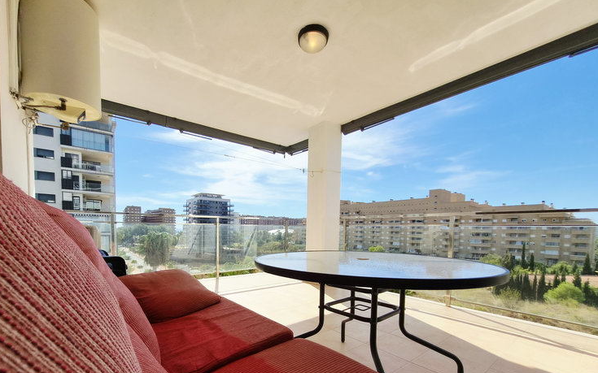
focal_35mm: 15
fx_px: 244
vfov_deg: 73.0
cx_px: 275
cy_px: 242
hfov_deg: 101.3
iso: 50
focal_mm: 1.7
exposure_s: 1/3760
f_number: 2.2
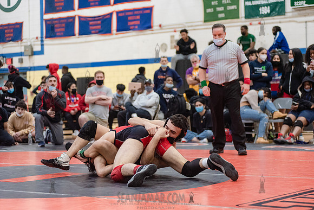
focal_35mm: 80
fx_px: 698
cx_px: 157
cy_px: 105
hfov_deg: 25.4
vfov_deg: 17.1
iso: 4000
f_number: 3.5
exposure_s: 1/400
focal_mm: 80
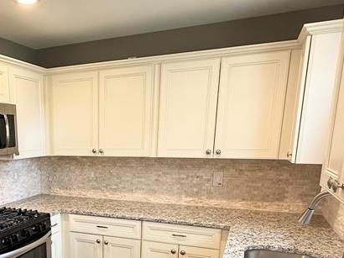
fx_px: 348
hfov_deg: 49.8
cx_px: 73
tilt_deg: -12.3
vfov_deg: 38.7
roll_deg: +1.1
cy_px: 215
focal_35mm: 35
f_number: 2.2
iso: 160
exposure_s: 1/60
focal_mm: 2.22
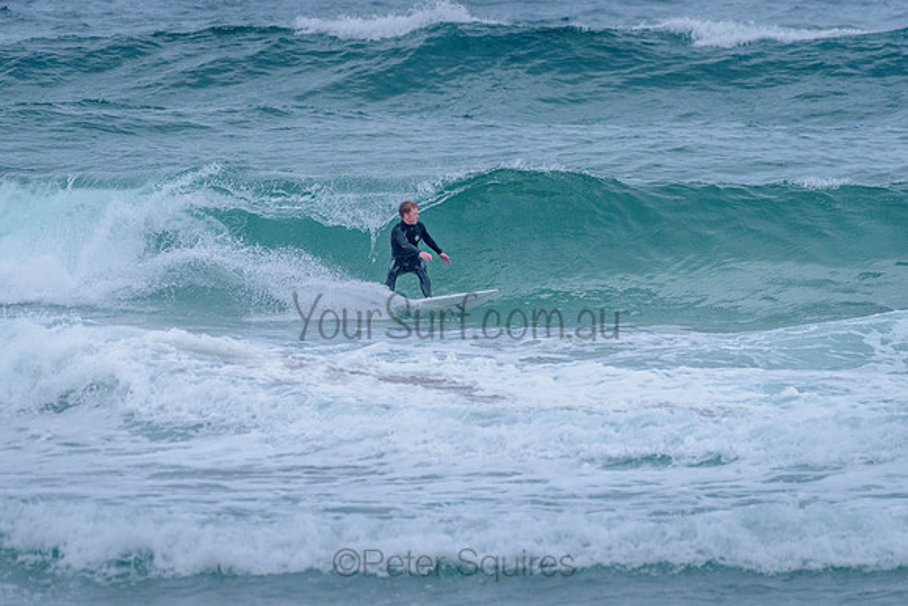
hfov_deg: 3.4
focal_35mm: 613
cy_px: 235
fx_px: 15458
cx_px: 455
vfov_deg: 2.2
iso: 2800
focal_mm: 500
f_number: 5.6
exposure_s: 1/2000
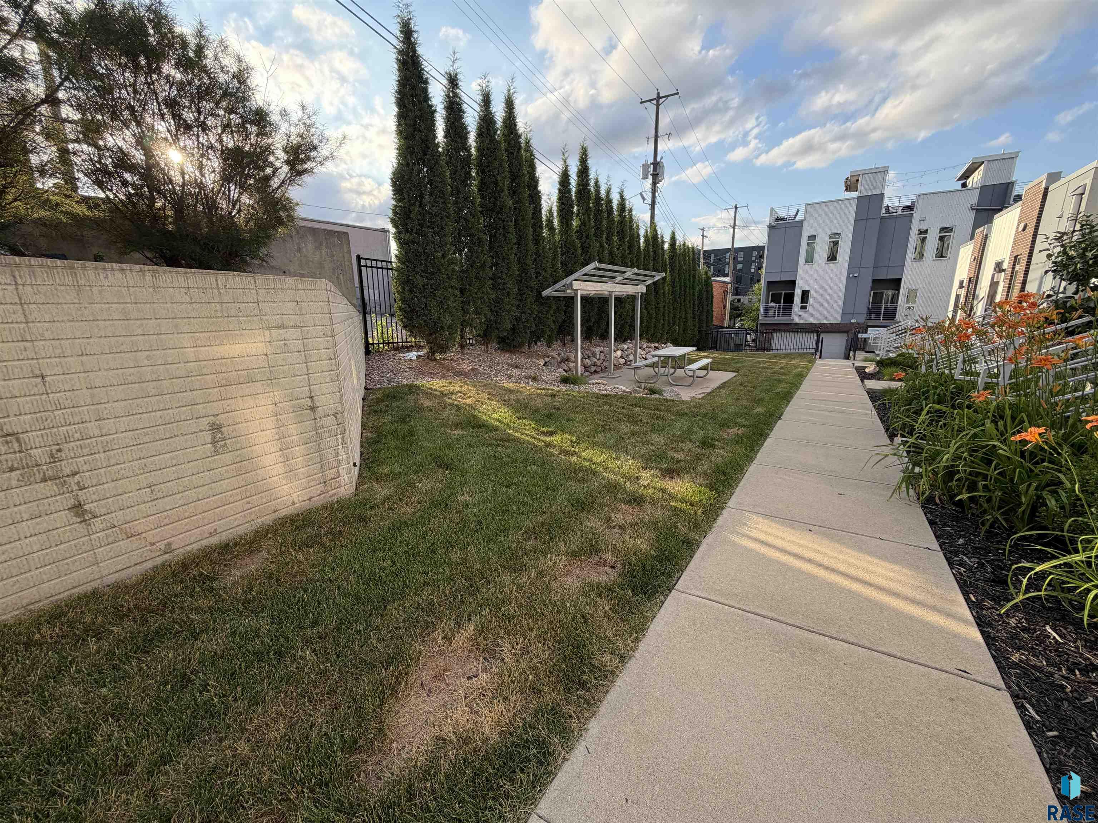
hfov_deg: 102.1
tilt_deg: -13.7
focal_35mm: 14
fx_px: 444
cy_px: 412
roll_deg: +0.6
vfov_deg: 85.7
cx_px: 549
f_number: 2.2
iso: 50
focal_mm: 2.22
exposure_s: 1/502
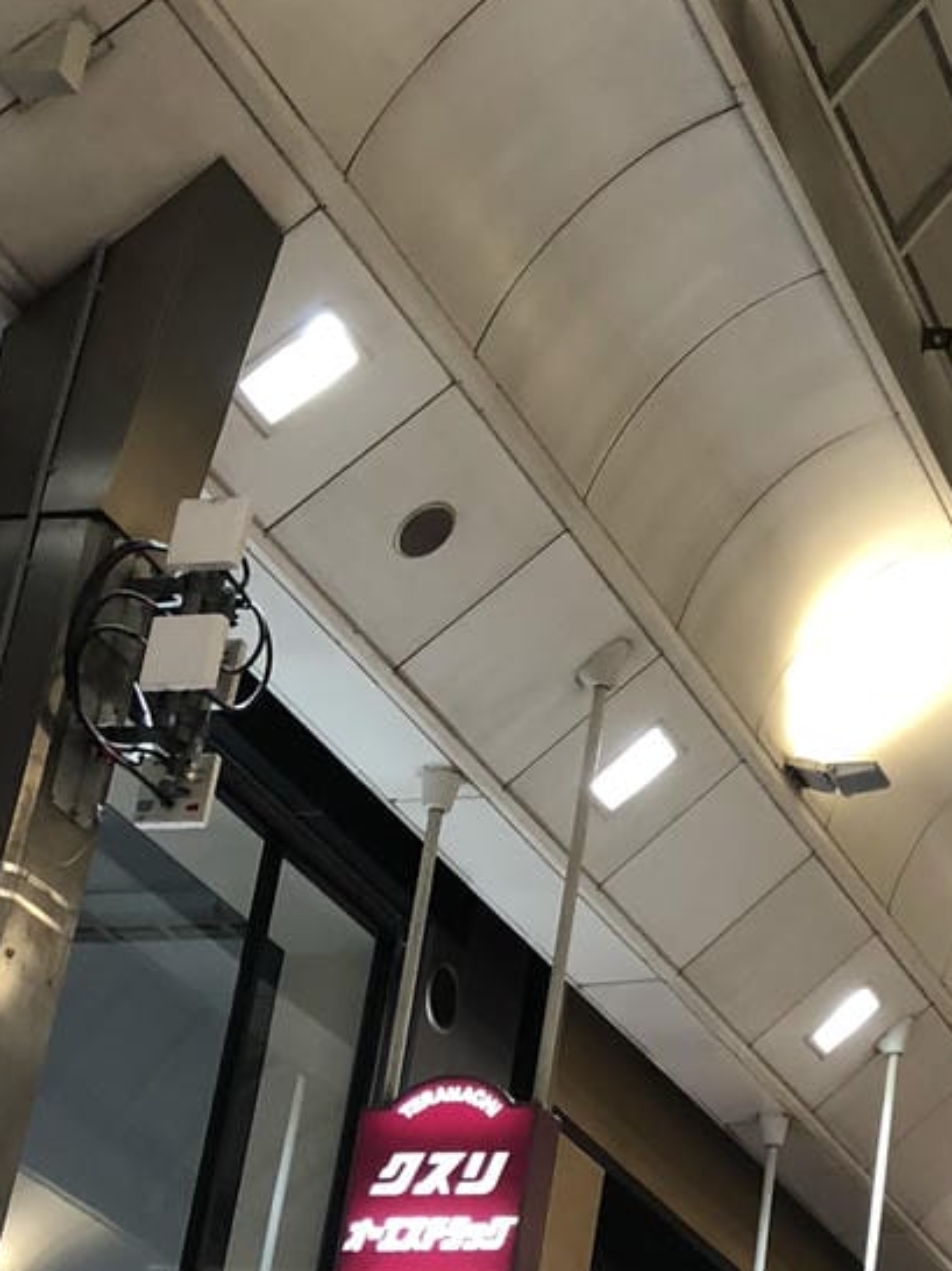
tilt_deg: +24.2
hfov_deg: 16.3
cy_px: 803
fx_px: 3119
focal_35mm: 85
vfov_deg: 23.0
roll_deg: -3.2
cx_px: 1296
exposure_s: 1/15
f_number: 1.8
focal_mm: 3.99
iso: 40
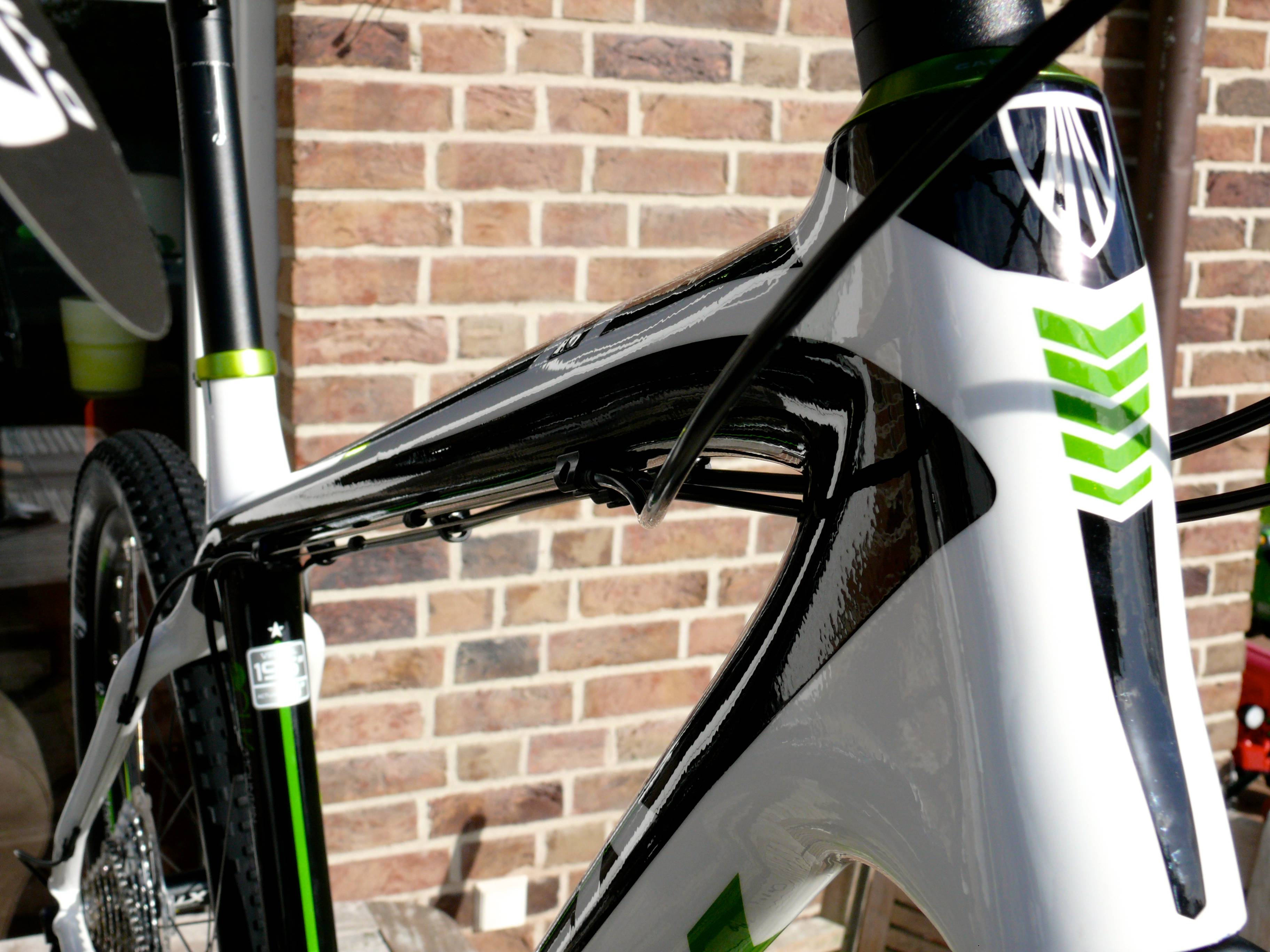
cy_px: 476
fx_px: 1614
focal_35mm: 44
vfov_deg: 32.9
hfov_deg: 42.9
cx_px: 635
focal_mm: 9.3
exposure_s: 1/500
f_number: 5.6
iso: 100
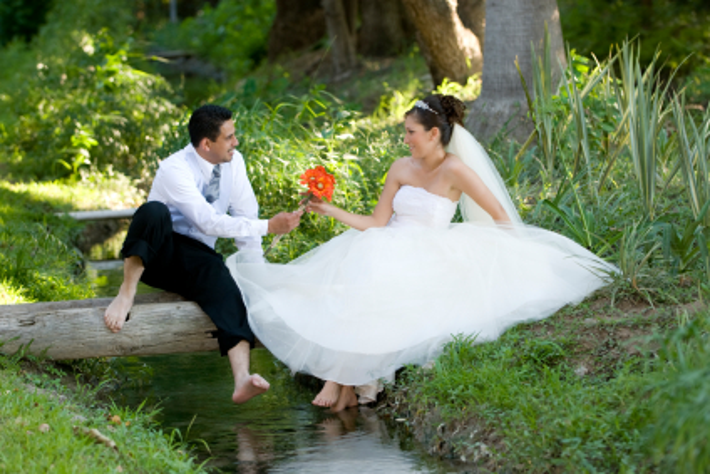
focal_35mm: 165
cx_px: 355
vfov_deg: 8.3
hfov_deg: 12.4
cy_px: 237
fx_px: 3255
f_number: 2.8
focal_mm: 110
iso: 100
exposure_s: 1/40
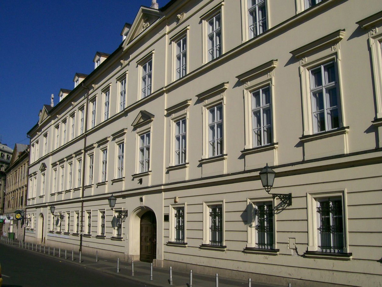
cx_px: 191
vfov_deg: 39.7
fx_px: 397
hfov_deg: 51.4
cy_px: 144
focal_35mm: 36
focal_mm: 6
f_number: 4.8
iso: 80
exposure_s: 1/1401
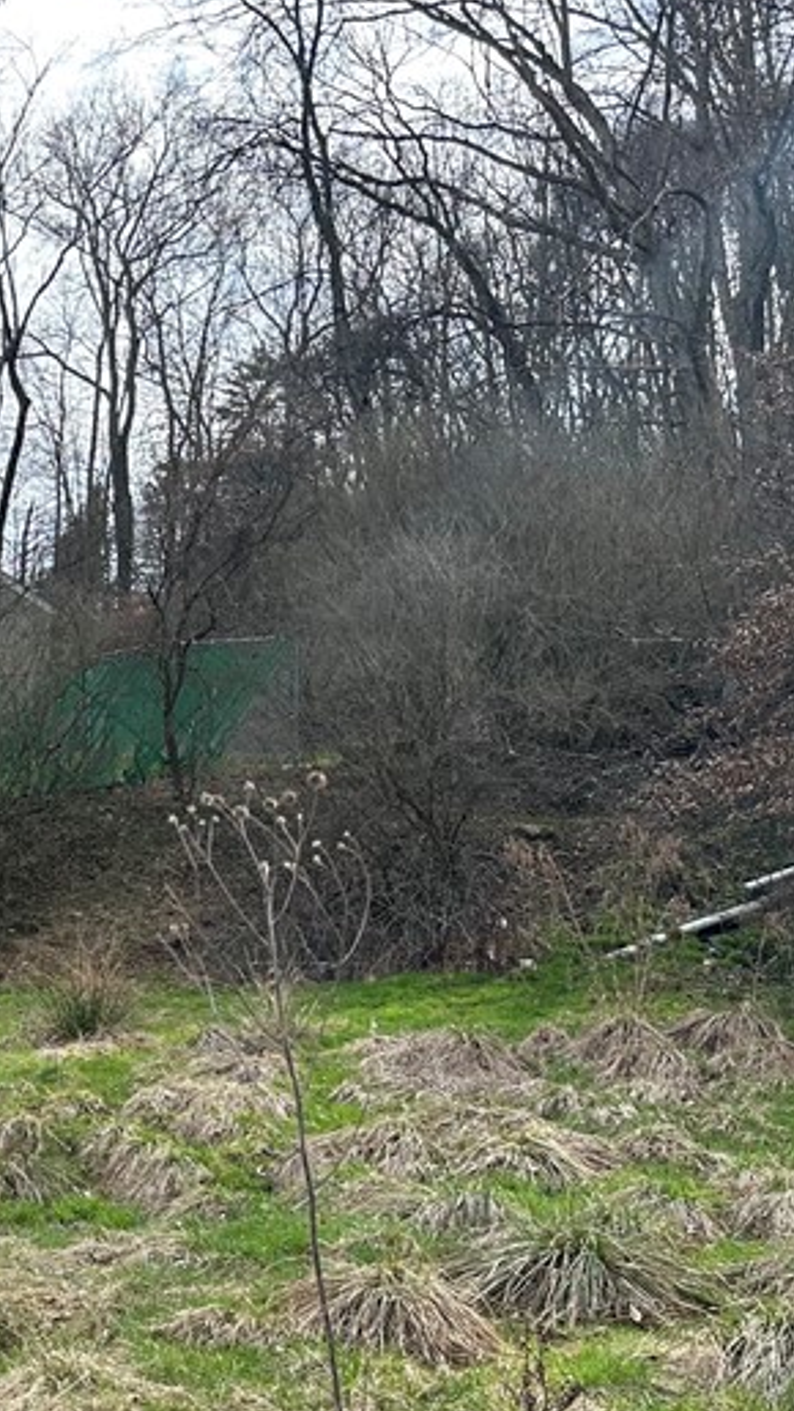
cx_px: -383
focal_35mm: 52
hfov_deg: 20.0
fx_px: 1945
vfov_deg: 39.6
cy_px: 885
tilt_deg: +0.9
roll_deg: -2.4
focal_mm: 6.86
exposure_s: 1/1183
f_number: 1.78
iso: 80
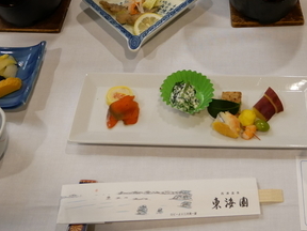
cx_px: 215
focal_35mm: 50
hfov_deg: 37.6
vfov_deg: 27.6
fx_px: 443
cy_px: 6
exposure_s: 1/50
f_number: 3.5
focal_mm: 12
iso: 800
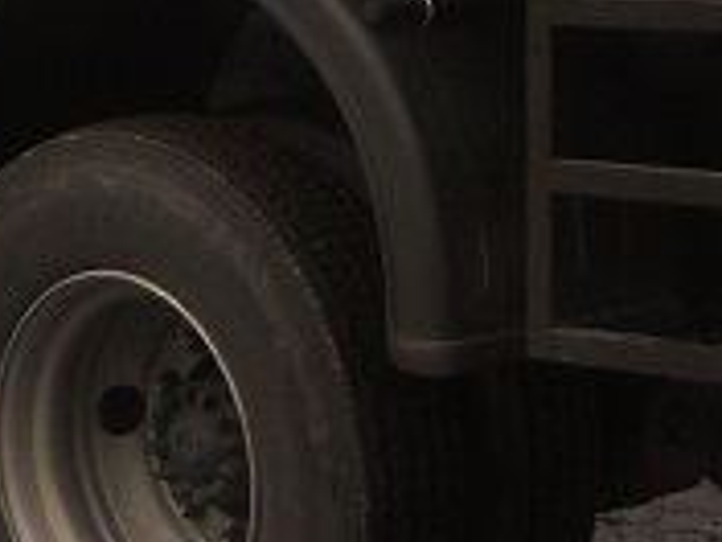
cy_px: -374
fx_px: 3191
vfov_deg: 9.3
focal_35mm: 153
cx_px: 349
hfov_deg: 12.9
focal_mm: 4.9
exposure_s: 1/500
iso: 80
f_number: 3.2
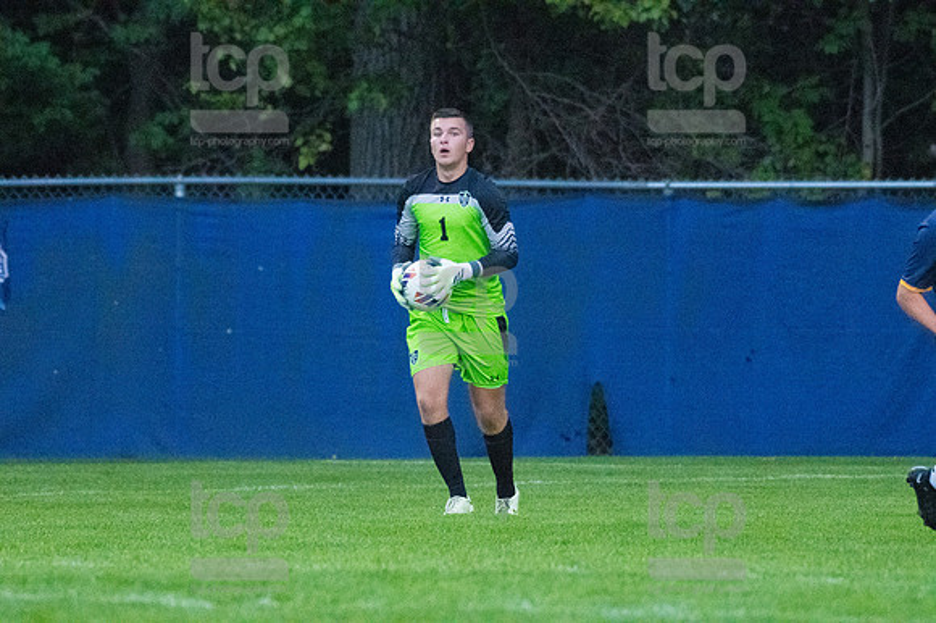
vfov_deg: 2.6
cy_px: 312
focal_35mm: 525
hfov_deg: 3.9
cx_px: 468
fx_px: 13642
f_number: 5.6
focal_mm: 350
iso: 6400
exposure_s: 1/2000
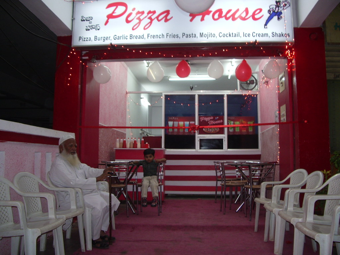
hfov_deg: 52.6
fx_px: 344
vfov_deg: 40.7
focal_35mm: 35
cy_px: 128
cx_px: 170
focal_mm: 5.8
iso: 100
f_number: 2.6
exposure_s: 1/40
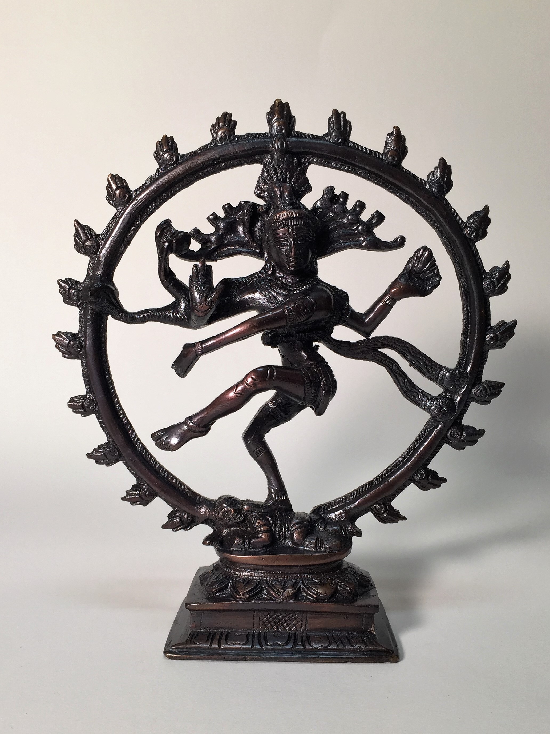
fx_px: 614
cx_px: 275
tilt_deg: -8.8
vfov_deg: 61.7
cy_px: 367
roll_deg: -0.4
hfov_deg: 48.2
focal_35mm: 29
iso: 40
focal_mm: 4.15
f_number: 2.2
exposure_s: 1/100
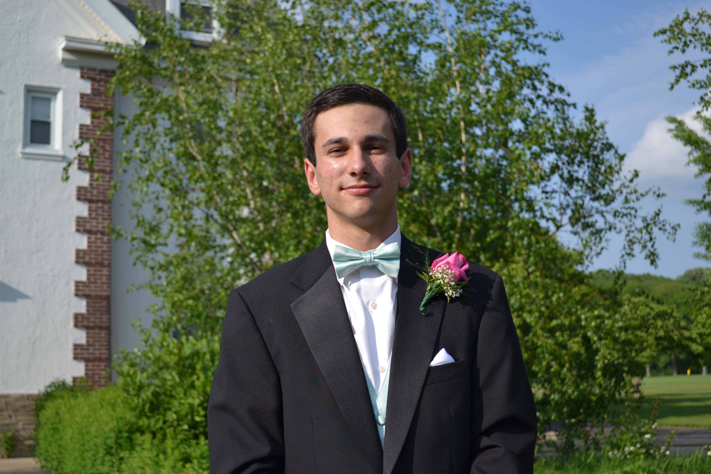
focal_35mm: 54
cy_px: 237
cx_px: 356
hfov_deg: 36.9
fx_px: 1066
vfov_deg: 25.1
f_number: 5
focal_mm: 36
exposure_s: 1/500
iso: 100
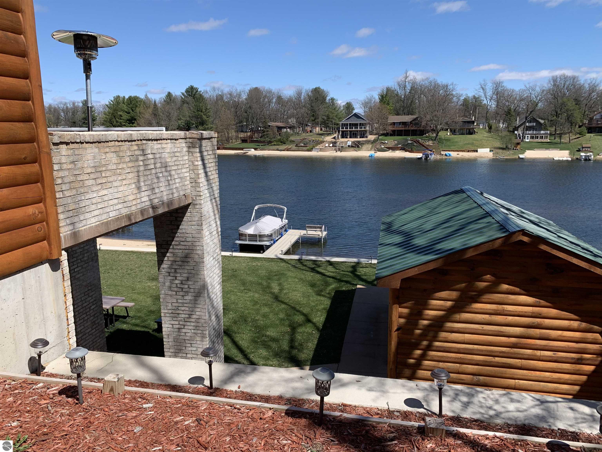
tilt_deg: -12.4
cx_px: 301
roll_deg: -0.4
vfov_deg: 53.1
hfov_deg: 67.3
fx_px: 452
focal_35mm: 26
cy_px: 226
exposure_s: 1/2033
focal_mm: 4.25
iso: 25
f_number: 1.8
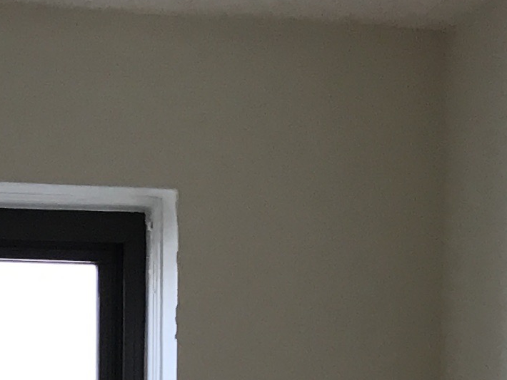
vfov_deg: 8.4
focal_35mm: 159
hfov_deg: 12.2
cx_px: -28
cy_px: 980
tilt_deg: -7.8
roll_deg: +1.0
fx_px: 2330
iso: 32
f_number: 1.8
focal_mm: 3.99
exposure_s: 1/60
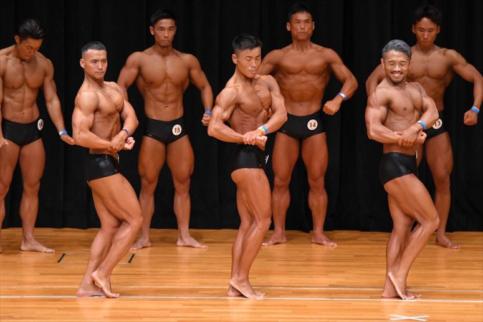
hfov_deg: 7.6
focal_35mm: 270
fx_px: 3621
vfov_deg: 5.1
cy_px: 161
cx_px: 242
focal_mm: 180
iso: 4000
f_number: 5.6
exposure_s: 1/400
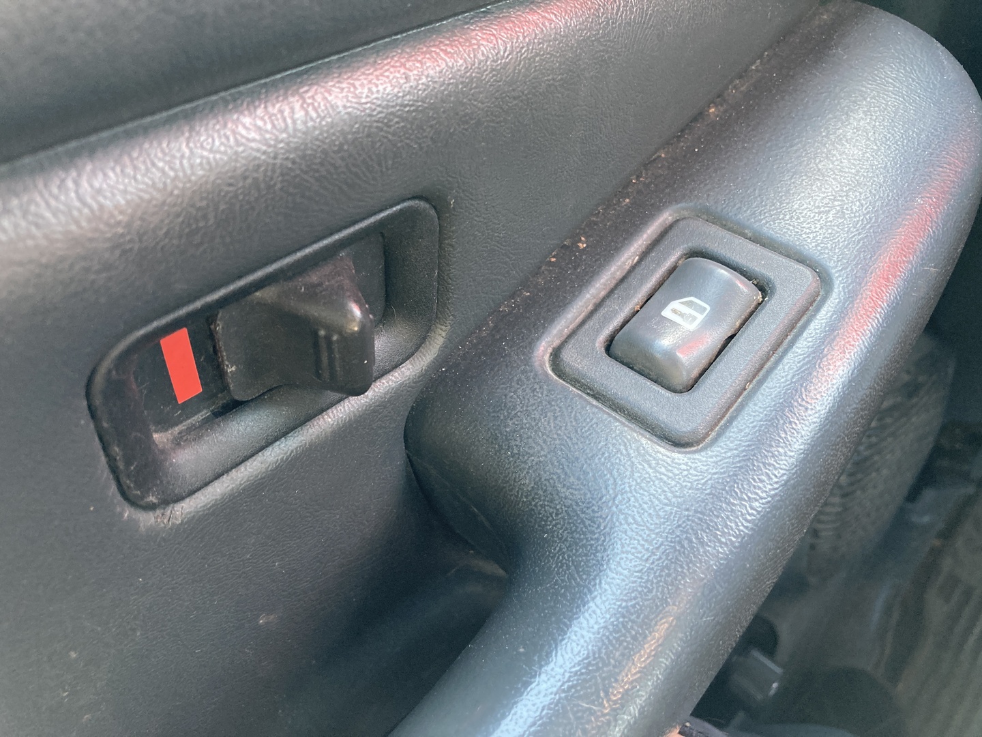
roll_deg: +0.1
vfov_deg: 49.7
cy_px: 368
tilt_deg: -39.8
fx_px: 794
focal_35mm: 28
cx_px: 491
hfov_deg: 63.4
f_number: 1.8
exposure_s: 1/60
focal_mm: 3.99
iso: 160
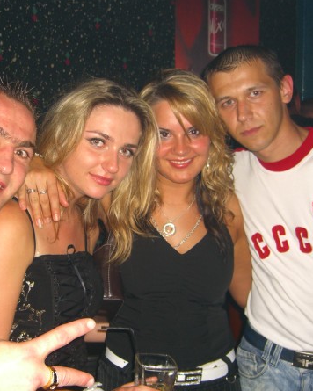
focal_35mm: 50
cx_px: 106
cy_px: 195
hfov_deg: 30.1
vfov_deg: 37.3
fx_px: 579
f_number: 2.8
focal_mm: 7.9
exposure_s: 1/60
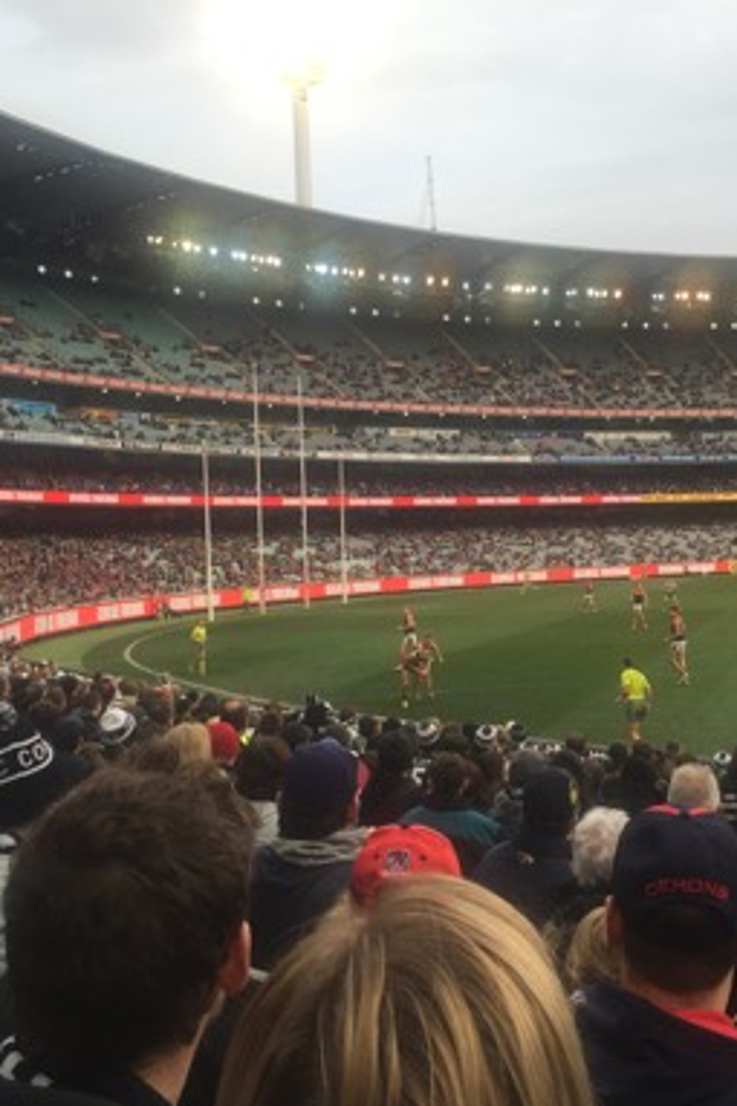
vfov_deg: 47.4
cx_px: 532
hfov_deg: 32.1
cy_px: 557
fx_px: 1260
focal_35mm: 41
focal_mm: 4.15
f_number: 2.2
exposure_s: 1/275
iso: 32
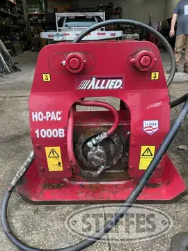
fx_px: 188
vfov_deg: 67.3
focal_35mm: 26
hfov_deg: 53.1
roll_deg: +2.9
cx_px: 94
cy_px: 126
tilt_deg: -23.3
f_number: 1.6
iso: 100
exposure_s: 1/60
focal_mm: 5.1
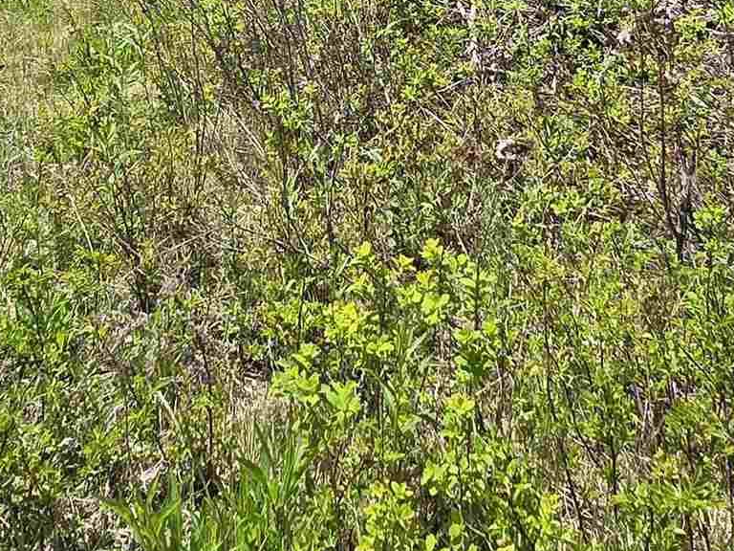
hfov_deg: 36.7
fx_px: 1103
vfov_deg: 25.8
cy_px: -68
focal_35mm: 52
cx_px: 421
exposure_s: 1/1623
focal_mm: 2.2
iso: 50
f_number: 2.2
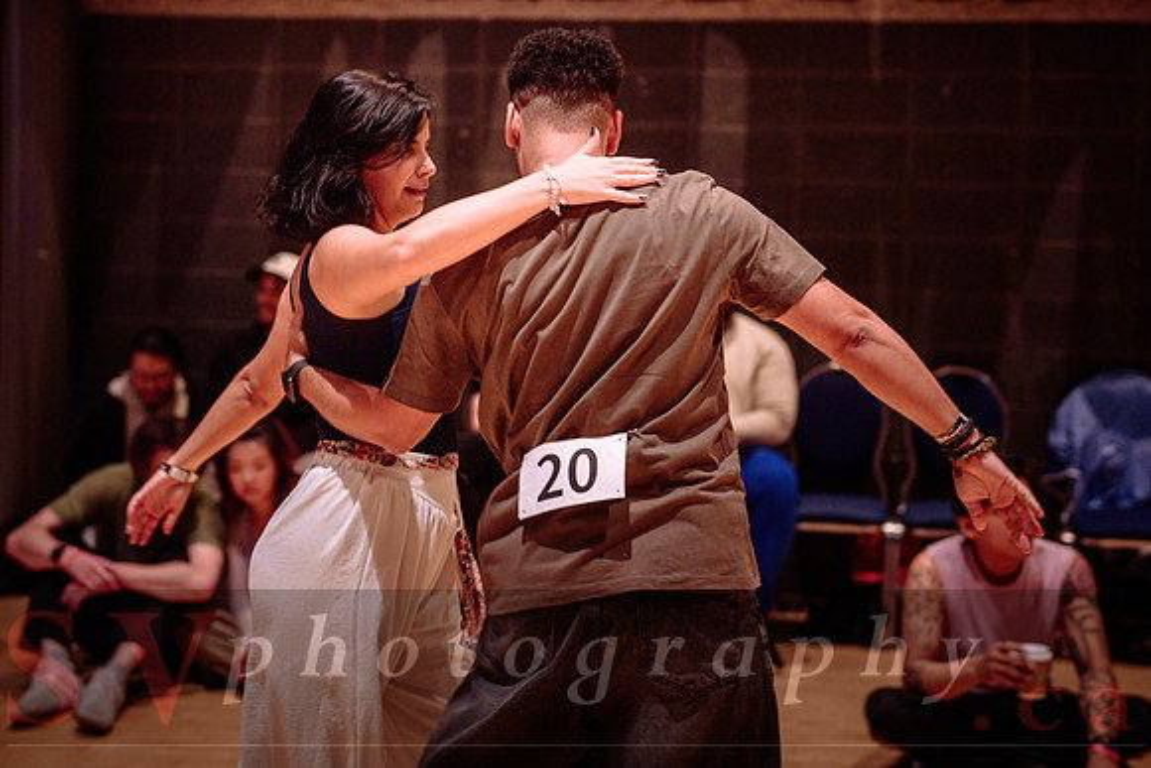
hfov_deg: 34.9
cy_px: 329
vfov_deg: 23.7
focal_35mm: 57
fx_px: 1829
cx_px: 604
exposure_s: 1/160
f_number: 1.8
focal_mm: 50
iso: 1600
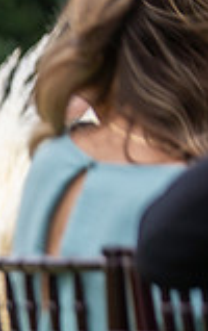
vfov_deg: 4.2
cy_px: 359
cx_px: -391
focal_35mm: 501
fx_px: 4524
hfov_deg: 2.6
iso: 640
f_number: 2.8
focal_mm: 135
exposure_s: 1/1000
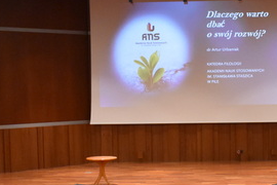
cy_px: 152
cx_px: 192
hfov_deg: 24.6
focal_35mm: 82
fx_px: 631
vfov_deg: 16.5
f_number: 3.5
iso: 3600
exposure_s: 1/60
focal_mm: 18
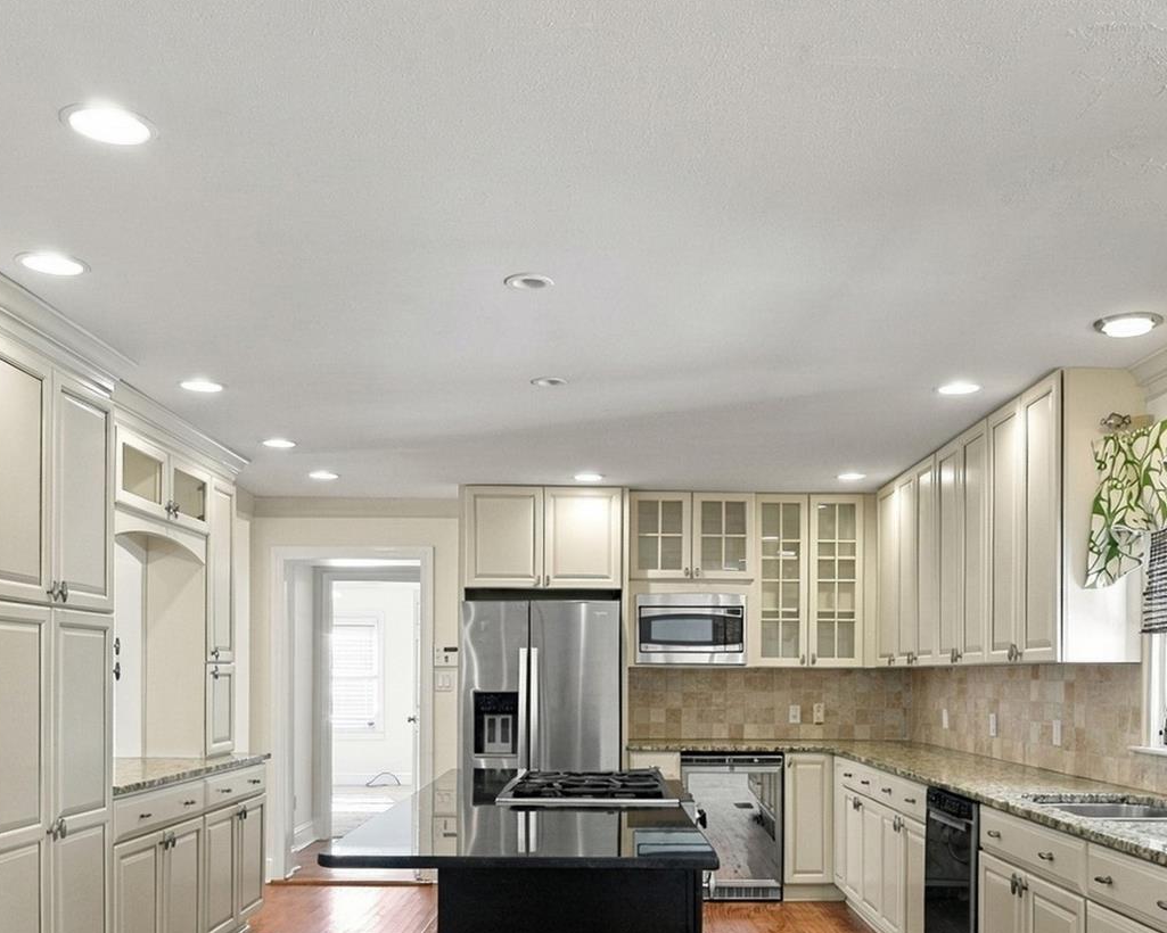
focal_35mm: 31
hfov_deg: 57.2
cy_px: 679
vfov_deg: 45.8
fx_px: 1069
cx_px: 621
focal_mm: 11
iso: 200
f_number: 8
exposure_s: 1/80
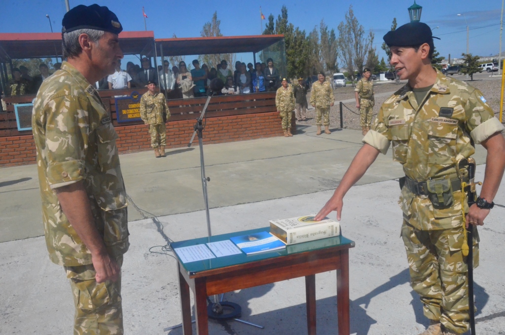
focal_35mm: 33
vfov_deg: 39.8
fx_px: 462
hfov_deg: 57.3
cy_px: 168
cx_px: 252
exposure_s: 1/2000
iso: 4000
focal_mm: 22
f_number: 22
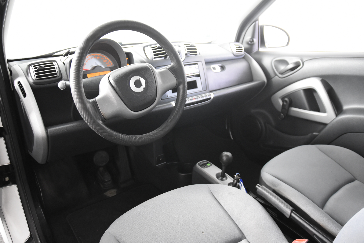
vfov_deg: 43.6
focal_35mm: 30
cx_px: 182
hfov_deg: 61.9
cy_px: 122
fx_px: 303
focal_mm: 20
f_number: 2.8
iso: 3600
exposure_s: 1/30
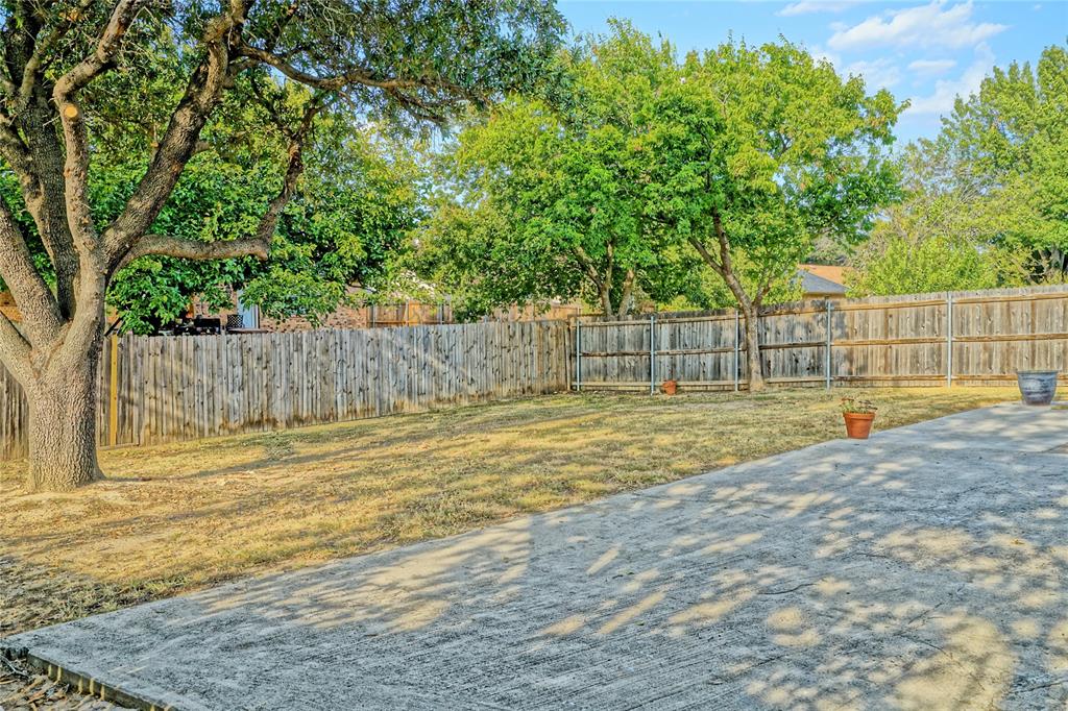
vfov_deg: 37.8
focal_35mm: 35
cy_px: 356
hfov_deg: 54.4
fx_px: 1038
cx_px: 534
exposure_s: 1/160
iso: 400
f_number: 9
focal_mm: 35
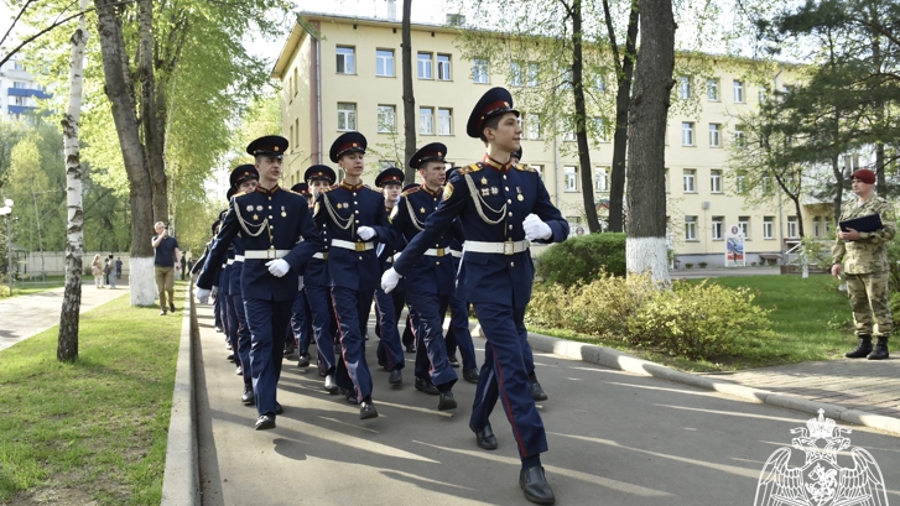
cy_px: 250
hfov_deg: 68.8
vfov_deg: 42.1
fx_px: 657
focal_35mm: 28
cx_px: 443
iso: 640
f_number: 5.6
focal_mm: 17
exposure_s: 1/640
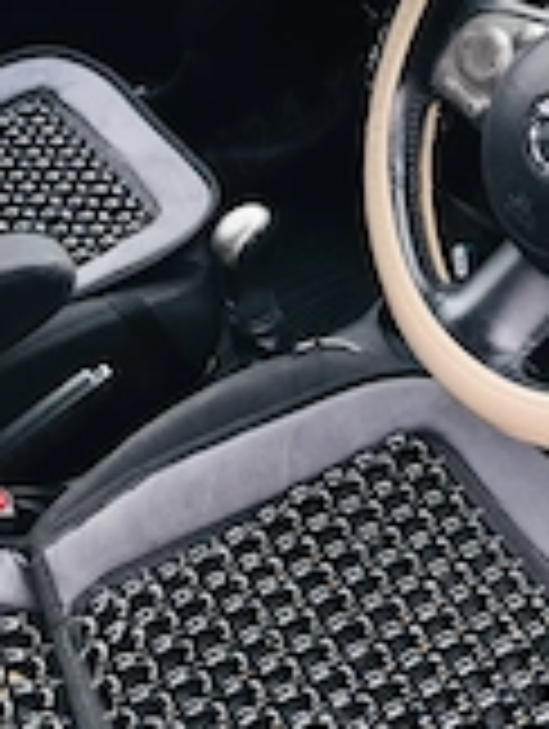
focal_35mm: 69
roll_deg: -0.3
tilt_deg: -32.1
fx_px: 1455
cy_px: 230
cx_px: 400
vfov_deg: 27.9
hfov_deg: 21.2
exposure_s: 1/140
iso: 20
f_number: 1.8
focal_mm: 3.99
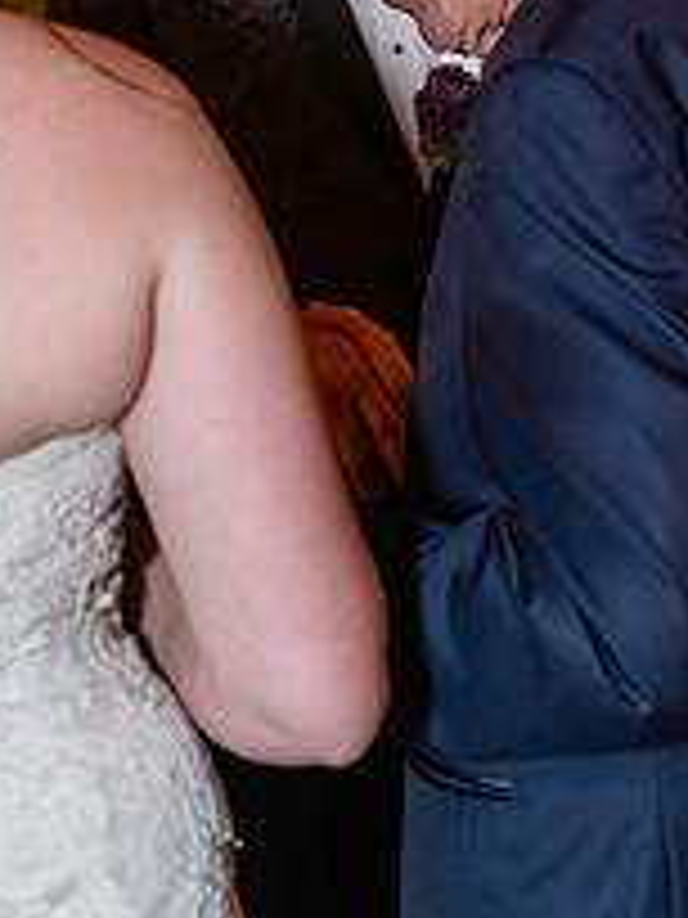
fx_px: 2862
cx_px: 292
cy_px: 27
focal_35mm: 108
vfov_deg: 17.8
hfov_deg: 13.7
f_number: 2.8
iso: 1000
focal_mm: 51
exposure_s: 1/60
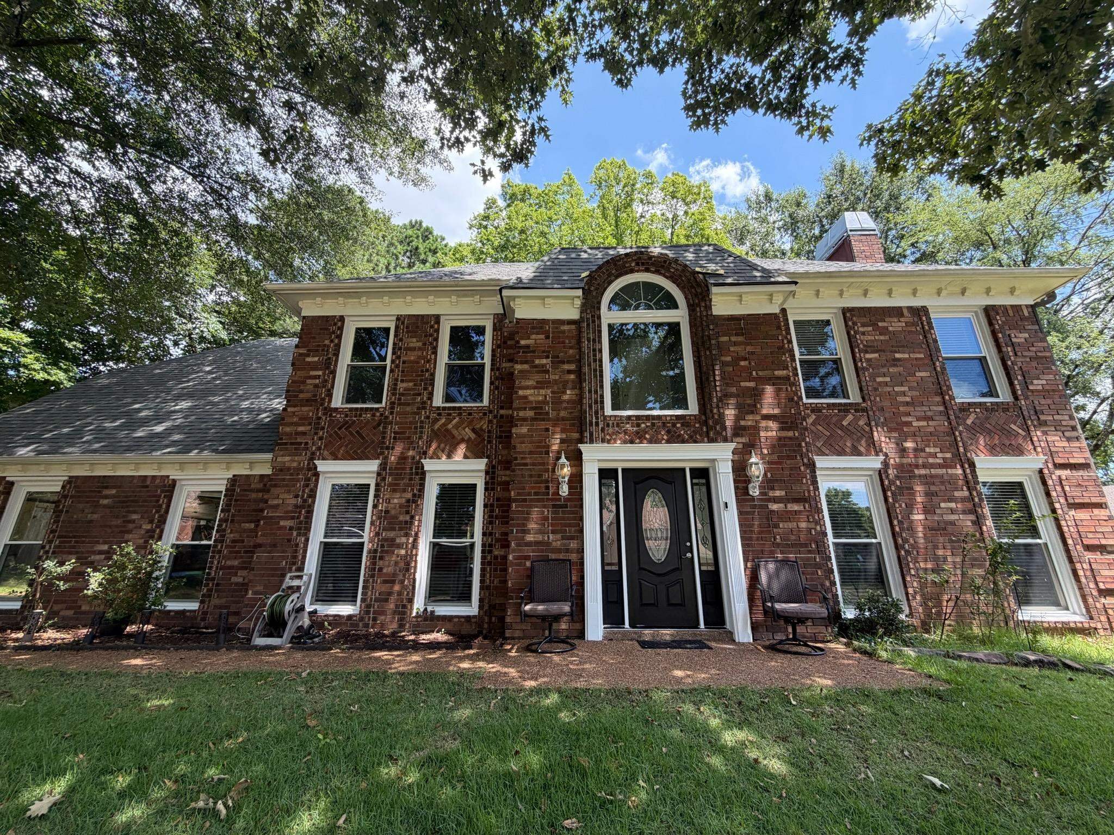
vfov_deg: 85.7
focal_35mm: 14
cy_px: 418
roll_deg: -0.2
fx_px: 451
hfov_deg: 102.1
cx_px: 557
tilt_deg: +18.4
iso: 40
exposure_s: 1/224
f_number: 2.2
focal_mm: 2.22
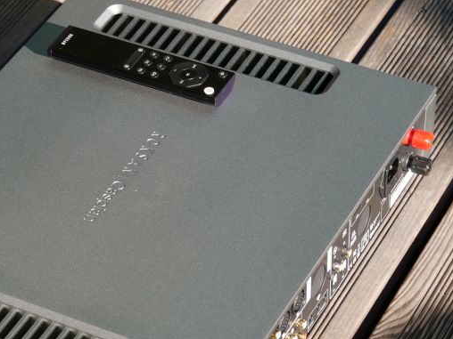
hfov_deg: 13.6
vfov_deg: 10.2
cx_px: 127
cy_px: 245
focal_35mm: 145
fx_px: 1898
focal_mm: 46
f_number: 5
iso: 200
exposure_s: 1/200
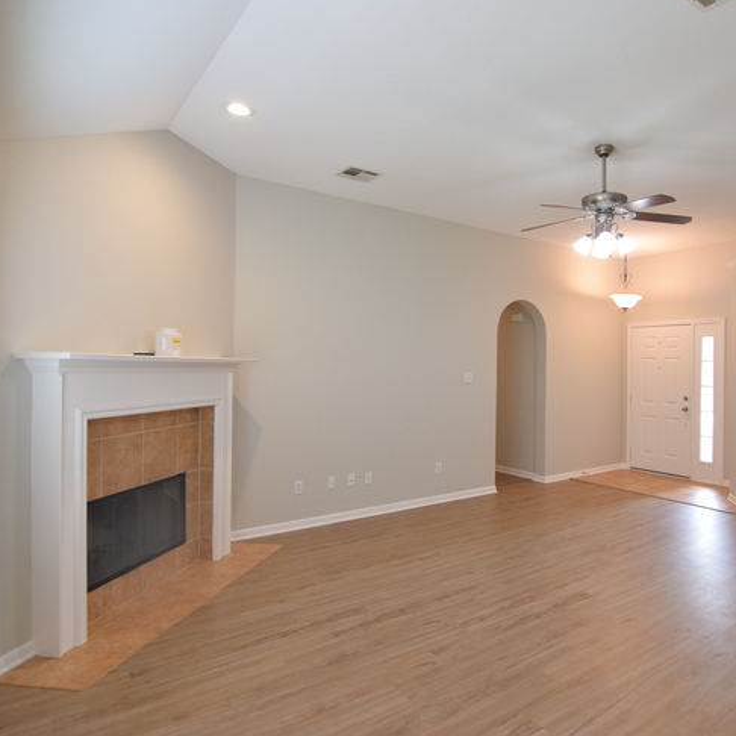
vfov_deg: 70.5
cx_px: 482
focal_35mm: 22
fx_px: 521
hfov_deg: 68.8
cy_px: 365
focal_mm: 11
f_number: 4
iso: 800
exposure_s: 1/100
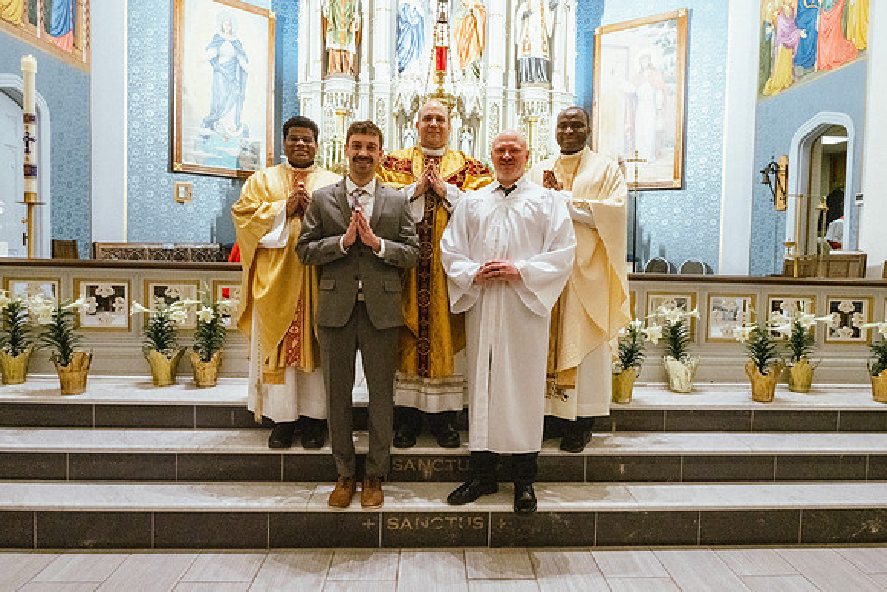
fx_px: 667
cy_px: 278
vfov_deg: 47.8
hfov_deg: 67.1
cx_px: 477
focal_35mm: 27
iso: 5000
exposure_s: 1/60
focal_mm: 25
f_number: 10
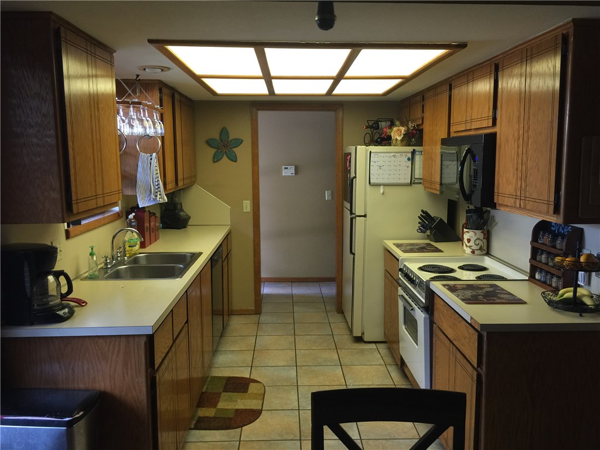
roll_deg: -0.1
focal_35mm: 29
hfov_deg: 61.7
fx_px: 503
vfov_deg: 48.2
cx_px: 300
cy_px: 225
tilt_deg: -8.1
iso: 50
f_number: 2.2
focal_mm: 4.15
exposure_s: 1/15
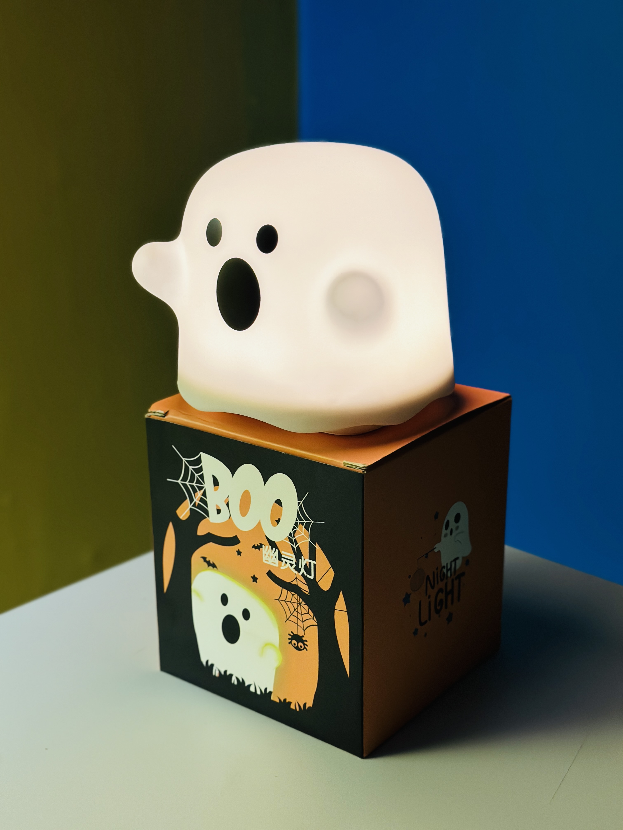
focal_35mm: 48
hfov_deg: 30.3
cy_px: 415
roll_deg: +0.0
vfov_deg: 39.7
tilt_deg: -18.1
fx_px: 1152
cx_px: 312
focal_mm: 6.86
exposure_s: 1/51
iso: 125
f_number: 1.78
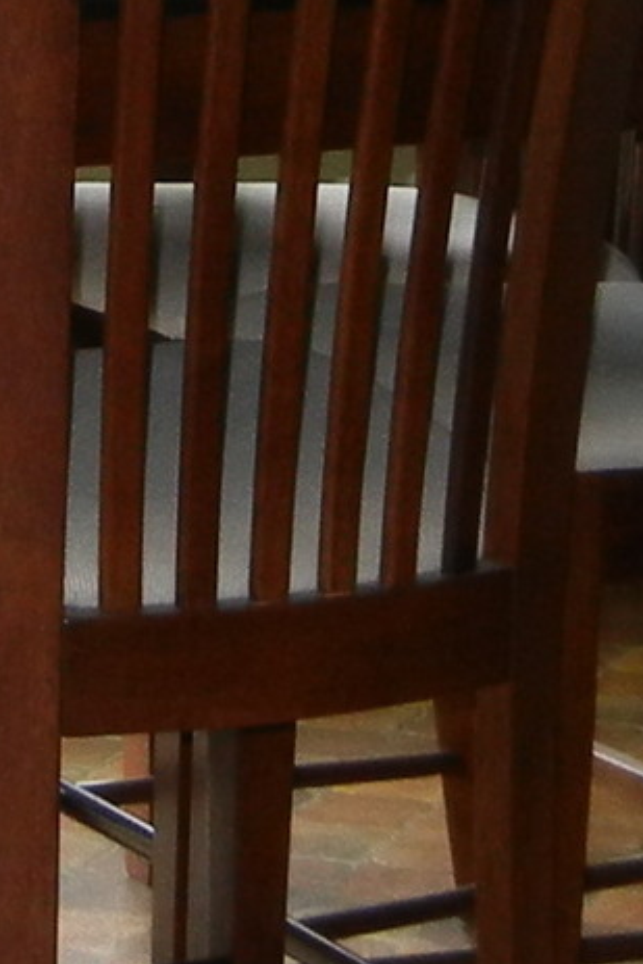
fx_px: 5541
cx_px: 77
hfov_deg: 6.6
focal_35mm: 207
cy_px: -333
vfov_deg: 9.7
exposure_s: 1/31
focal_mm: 5.4
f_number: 3.5
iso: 191
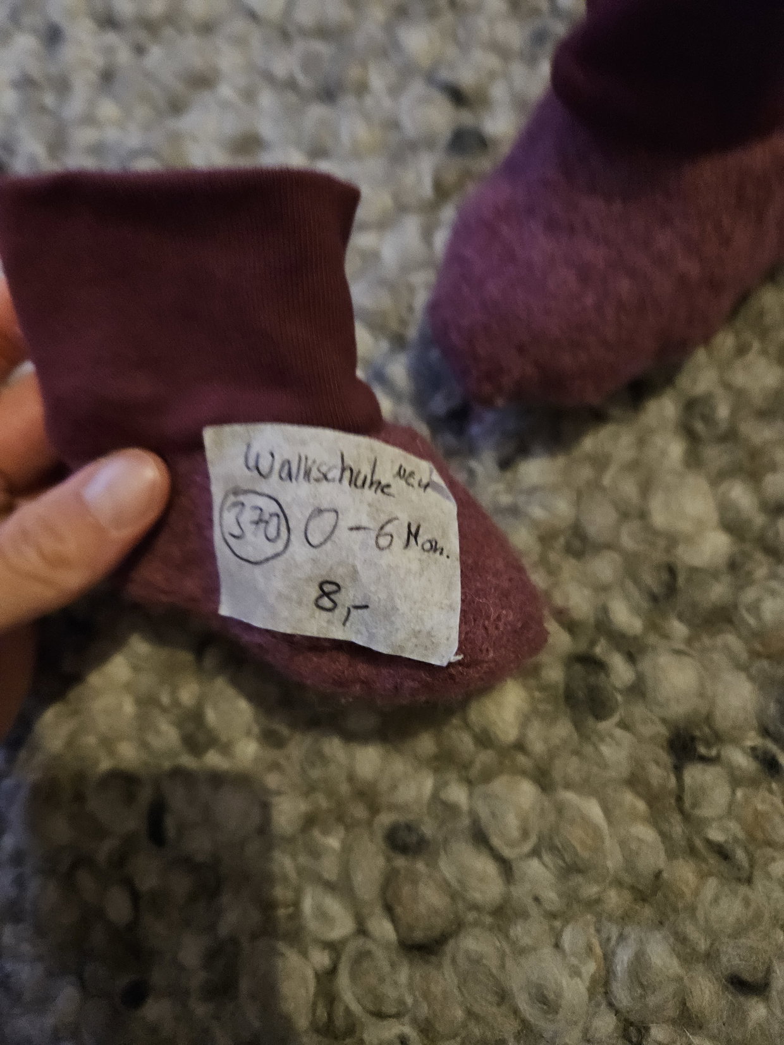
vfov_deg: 73.9
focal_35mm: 23
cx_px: 392
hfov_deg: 58.9
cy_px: 522
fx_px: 694
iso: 1000
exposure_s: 1/25
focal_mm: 5.4
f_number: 1.8
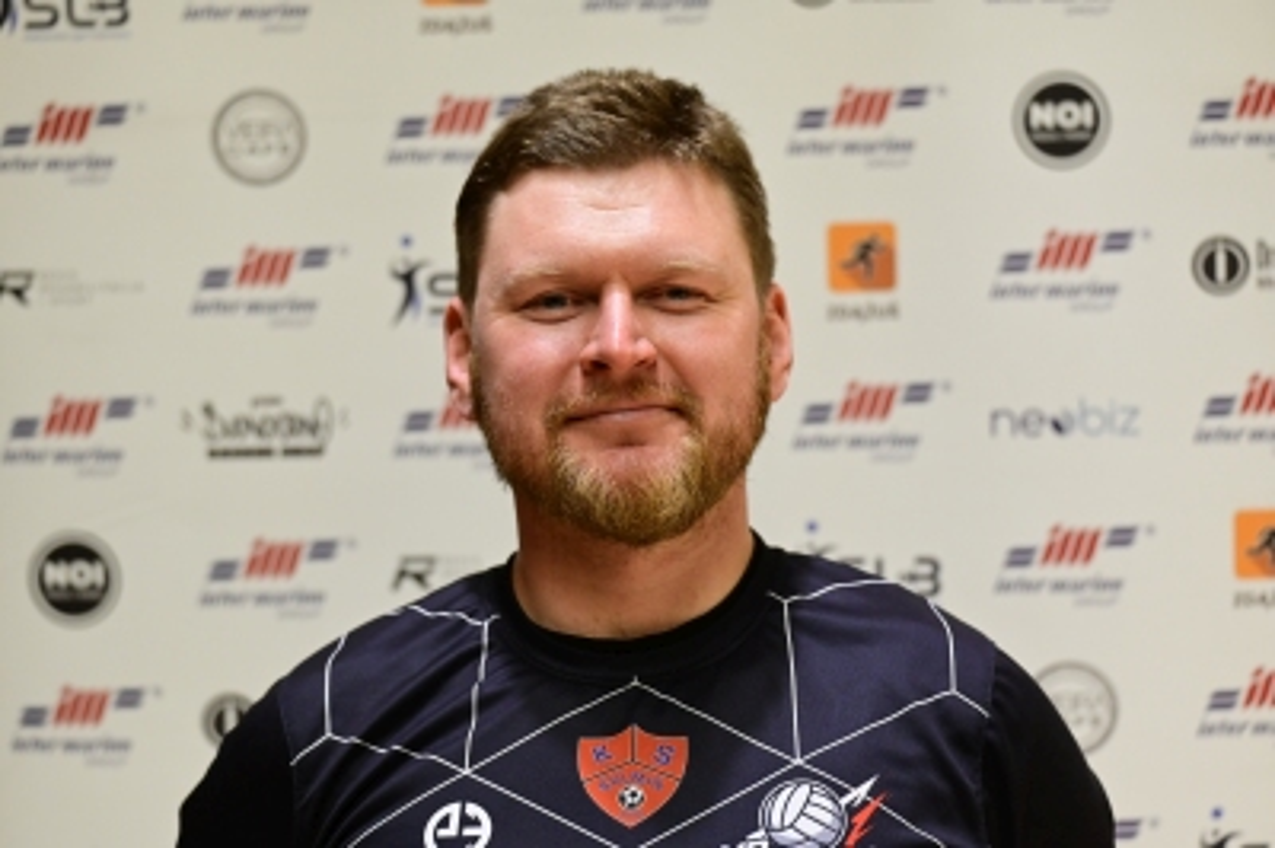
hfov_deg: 19.5
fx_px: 3716
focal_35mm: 105
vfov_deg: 13.0
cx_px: 638
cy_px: 424
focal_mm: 105
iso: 3200
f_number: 2.8
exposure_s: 1/1250
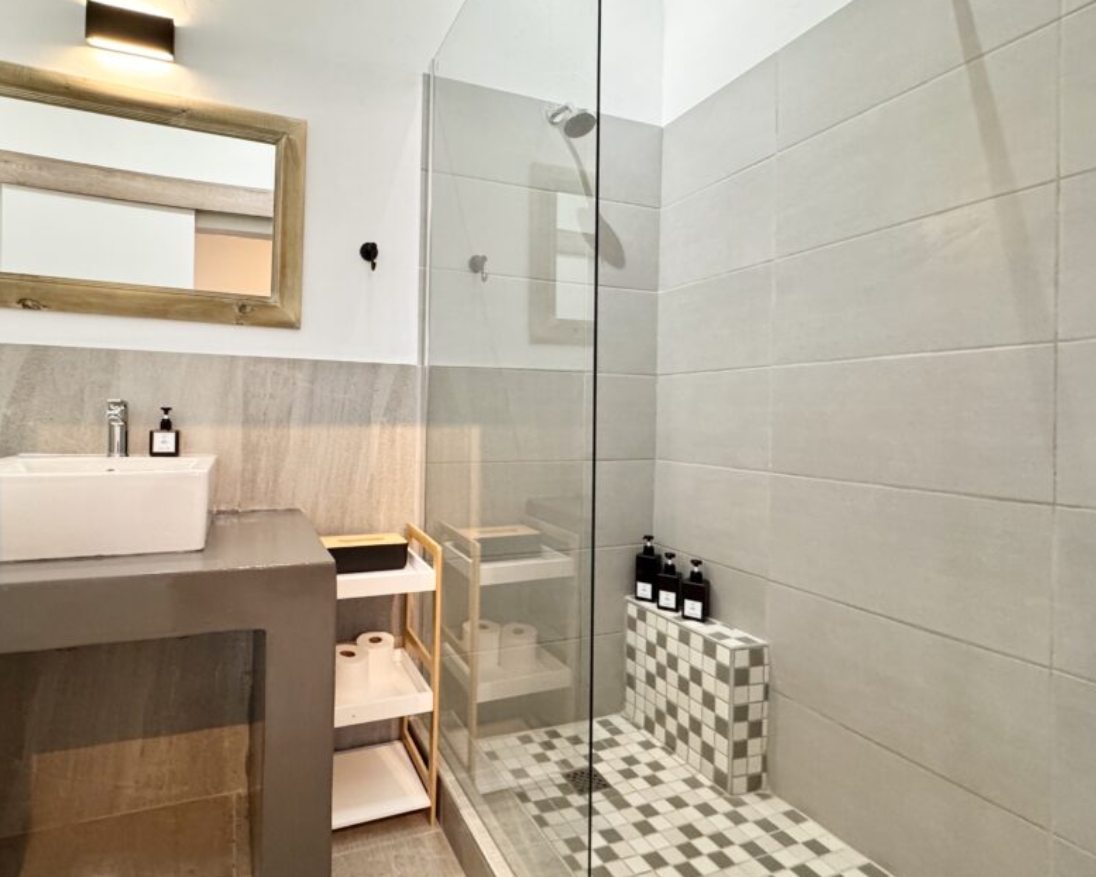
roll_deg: -0.7
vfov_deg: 73.7
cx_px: 447
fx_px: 584
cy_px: 410
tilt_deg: +0.4
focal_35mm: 18
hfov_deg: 85.4
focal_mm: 2.22
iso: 320
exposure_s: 1/100
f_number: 2.2
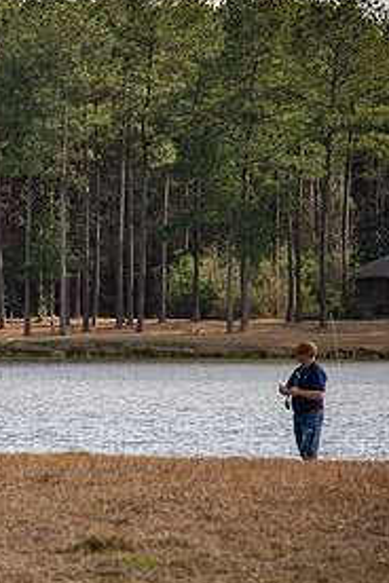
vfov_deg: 5.6
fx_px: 5964
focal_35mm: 368
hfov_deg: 3.7
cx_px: -144
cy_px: 315
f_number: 7.1
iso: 160
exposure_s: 1/250
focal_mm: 175
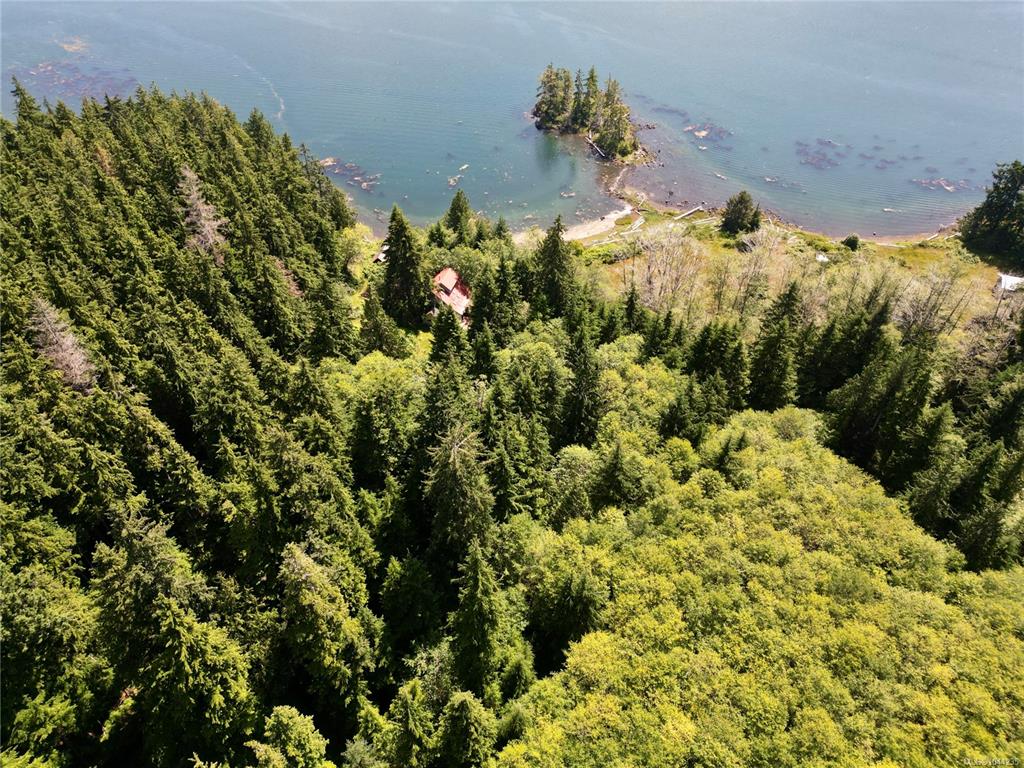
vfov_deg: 56.8
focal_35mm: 24
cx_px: 512
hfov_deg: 71.6
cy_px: 384
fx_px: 710
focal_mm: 6.72
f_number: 1.7
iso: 100
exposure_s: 1/15
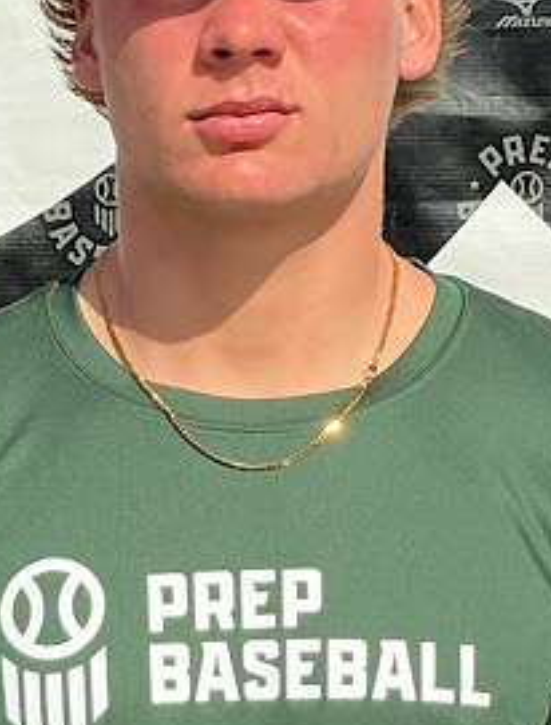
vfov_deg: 28.8
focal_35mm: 67
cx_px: 258
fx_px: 1410
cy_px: 381
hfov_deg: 22.1
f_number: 1.8
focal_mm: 3
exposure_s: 1/3788
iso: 25
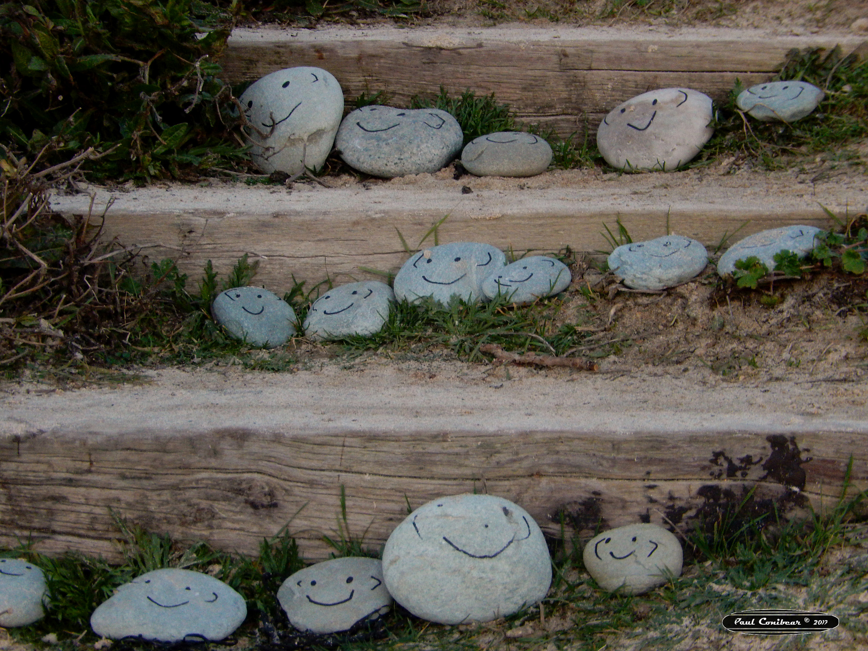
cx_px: 434
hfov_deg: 14.7
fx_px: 3360
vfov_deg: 11.1
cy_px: 326
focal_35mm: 134
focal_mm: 24.1
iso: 125
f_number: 5.6
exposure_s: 1/13
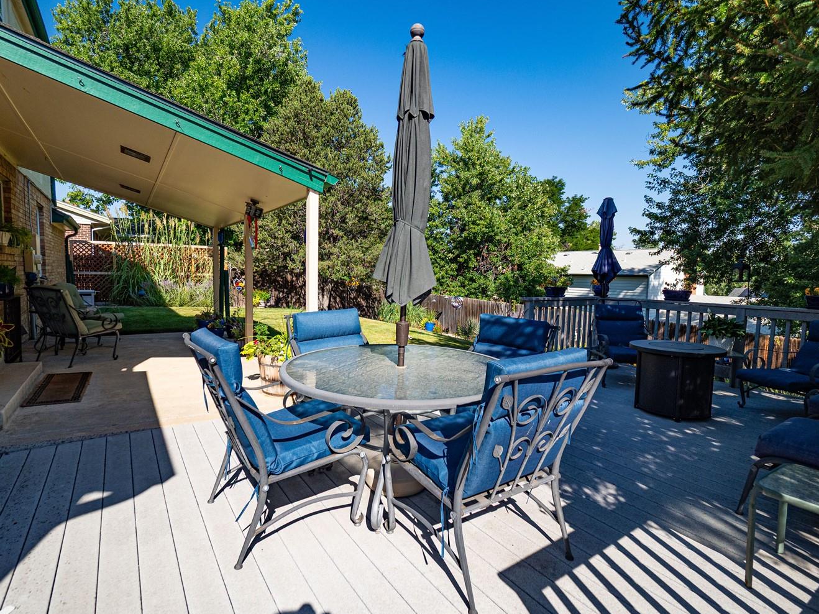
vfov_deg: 74.7
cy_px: 310
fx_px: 402
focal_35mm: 17
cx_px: 398
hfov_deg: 91.0
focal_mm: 7
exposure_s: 1/2000
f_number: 2.8
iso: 200
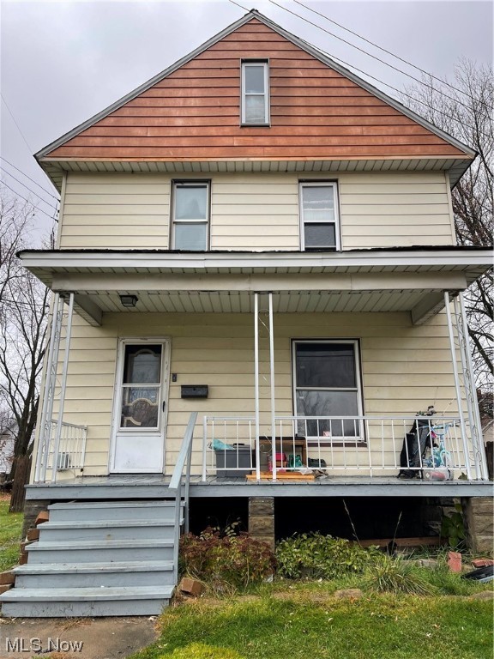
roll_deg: +0.1
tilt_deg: +16.2
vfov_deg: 69.4
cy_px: 330
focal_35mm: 25
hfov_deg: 54.9
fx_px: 476
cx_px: 247
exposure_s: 1/543
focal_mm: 5.1
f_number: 1.6
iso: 32
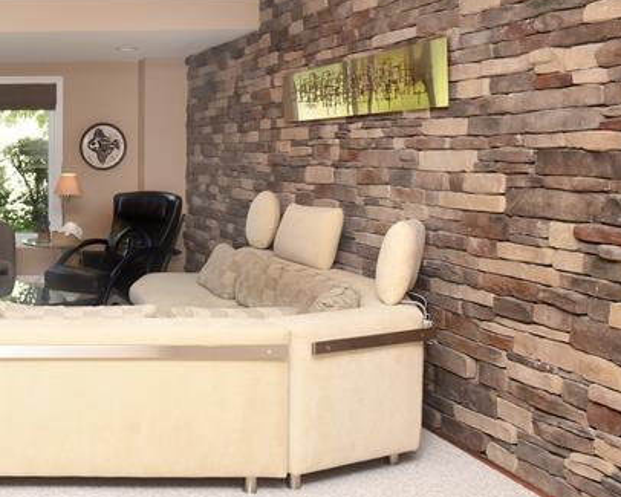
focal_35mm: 45
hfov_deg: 34.9
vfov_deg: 33.2
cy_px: 174
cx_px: -73
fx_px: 827
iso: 800
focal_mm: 19
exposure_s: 1/60
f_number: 9
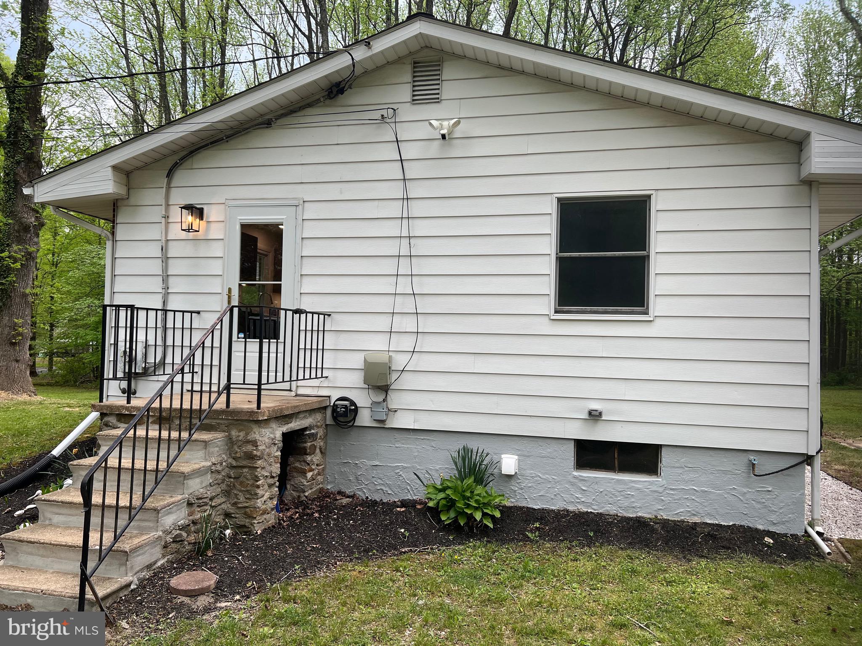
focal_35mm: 26
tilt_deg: +1.4
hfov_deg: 67.3
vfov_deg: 53.1
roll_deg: -0.9
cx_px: 431
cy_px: 323
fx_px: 647
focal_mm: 5.7
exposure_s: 1/497
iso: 50
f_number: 1.5
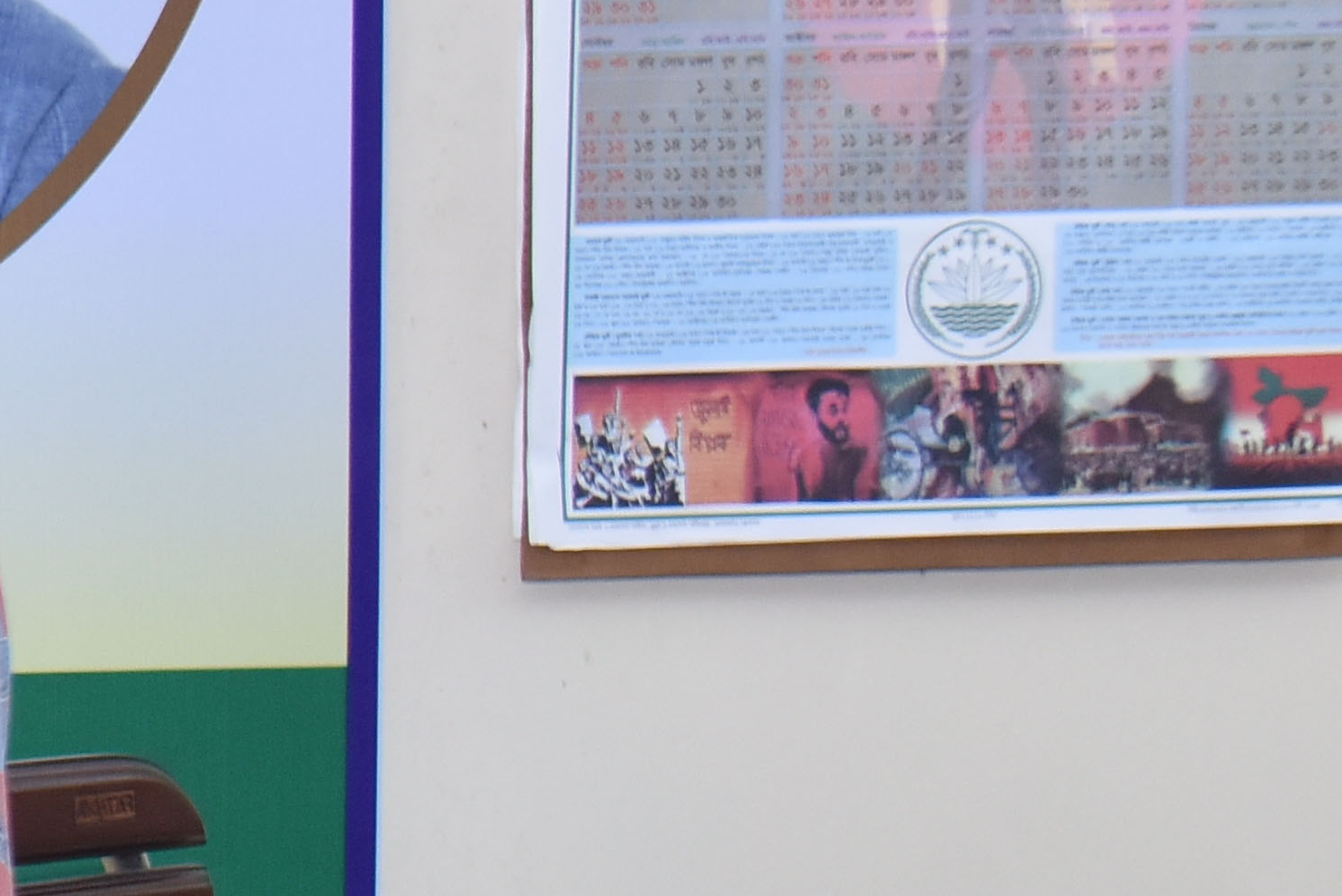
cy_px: 554
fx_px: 5930
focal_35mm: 159
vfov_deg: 8.6
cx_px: -1930
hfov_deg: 10.9
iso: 640
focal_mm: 32
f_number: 5.6
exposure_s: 1/125
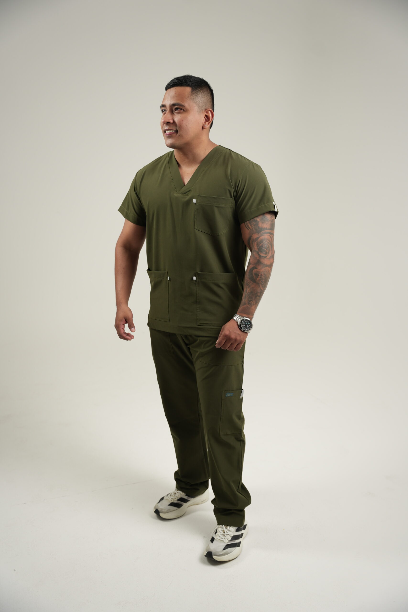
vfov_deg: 52.8
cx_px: 204
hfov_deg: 36.6
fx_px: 617
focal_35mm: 36
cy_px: 306
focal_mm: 36.3
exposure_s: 1/200
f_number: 2.8
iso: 160
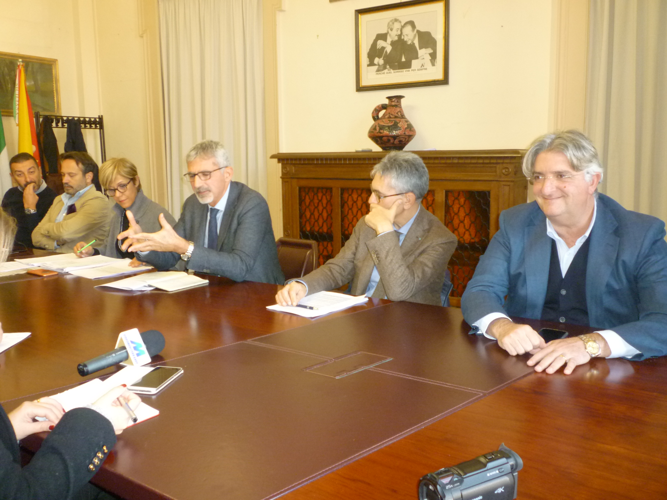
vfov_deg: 48.2
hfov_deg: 61.7
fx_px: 559
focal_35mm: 29
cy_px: 250
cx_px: 334
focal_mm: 5.2
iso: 320
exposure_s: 1/30
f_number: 3.3
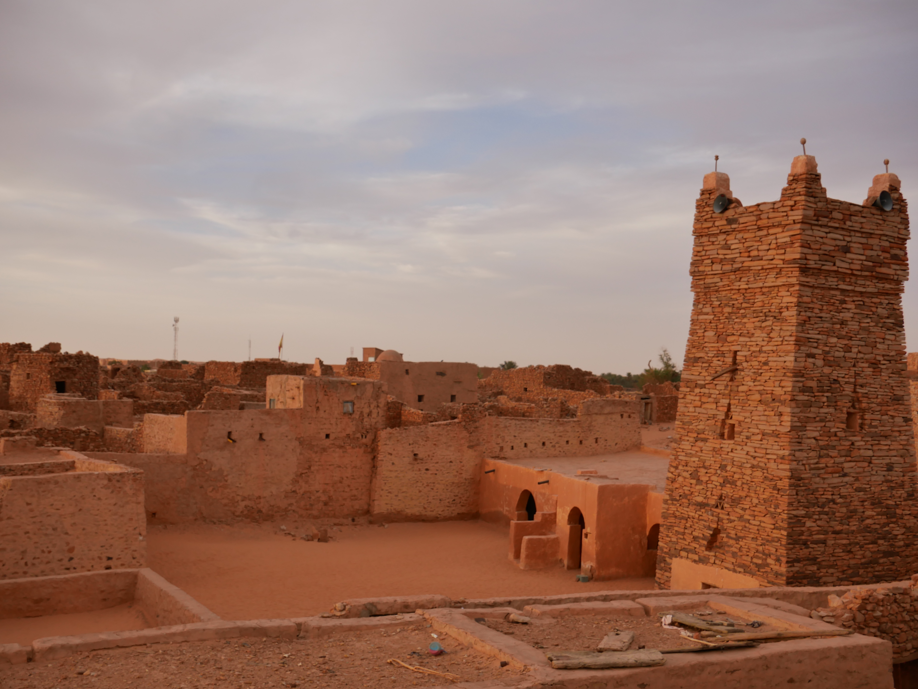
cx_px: 459
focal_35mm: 36
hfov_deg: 51.3
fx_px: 955
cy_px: 344
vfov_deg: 39.7
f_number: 5.6
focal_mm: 18
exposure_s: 1/250
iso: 200
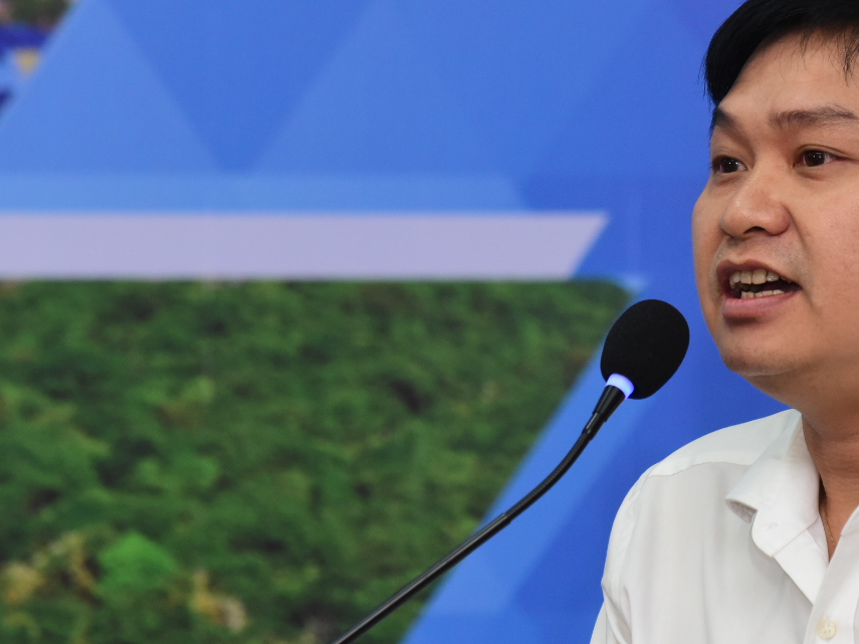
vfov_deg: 4.3
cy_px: 324
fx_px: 8585
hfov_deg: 5.7
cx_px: 626
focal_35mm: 346
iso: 2500
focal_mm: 190
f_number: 6.3
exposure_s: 1/200
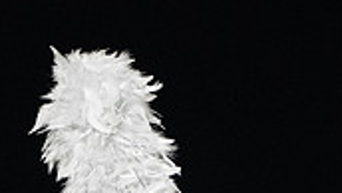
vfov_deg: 1.3
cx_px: 395
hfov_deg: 2.3
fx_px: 8675
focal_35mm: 956
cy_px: 545
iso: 4000
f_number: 2.8
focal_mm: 170
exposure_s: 1/640
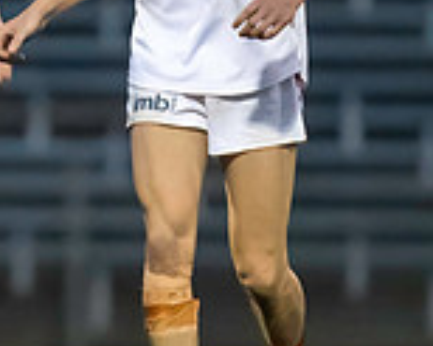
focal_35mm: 2253
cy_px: 91
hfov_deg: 0.9
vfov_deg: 0.7
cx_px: -234
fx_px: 28854
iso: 10000
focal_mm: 300
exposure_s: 1/1600
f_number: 2.8
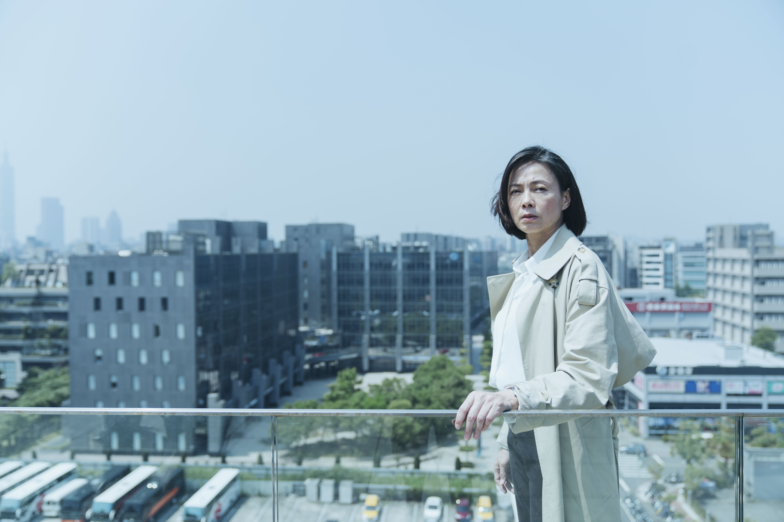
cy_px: 261
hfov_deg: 61.9
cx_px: 392
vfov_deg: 43.6
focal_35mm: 30
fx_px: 653
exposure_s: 1/1250
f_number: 2.8
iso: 100
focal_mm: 30
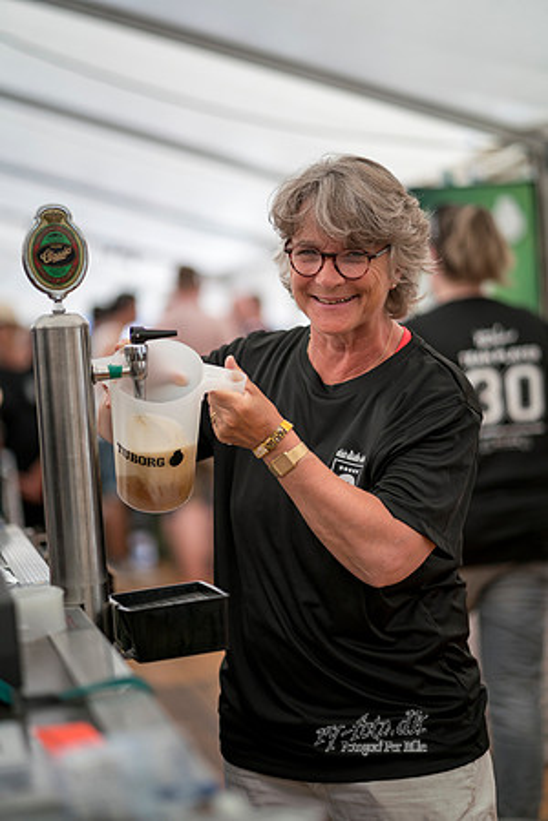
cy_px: 410
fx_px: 1941
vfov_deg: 23.9
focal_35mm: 85
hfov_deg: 16.1
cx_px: 274
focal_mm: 85
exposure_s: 1/1000
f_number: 1.8
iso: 800
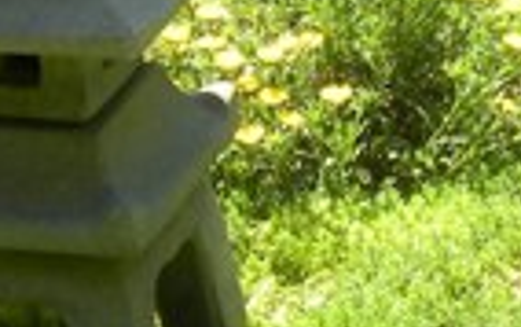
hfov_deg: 9.4
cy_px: -412
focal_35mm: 221
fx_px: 3140
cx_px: 572
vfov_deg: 5.8
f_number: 3.5
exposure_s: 1/244
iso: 64
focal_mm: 6.6
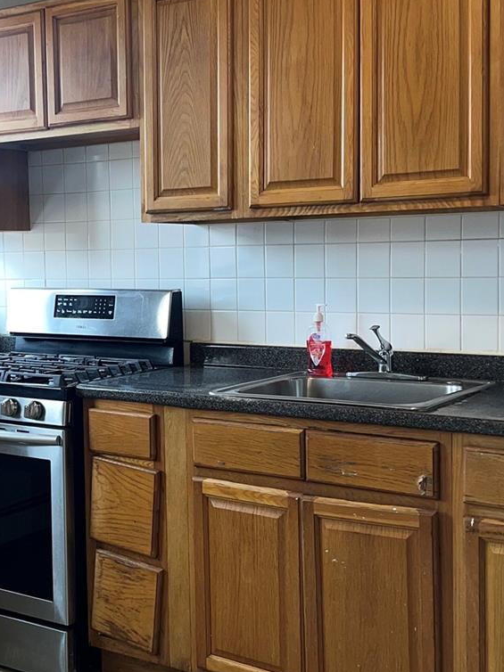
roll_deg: +1.3
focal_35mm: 53
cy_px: 319
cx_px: 139
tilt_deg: -3.1
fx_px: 1029
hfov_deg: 27.2
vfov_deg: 36.2
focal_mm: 5.7
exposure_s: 1/120
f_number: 1.5
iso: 40
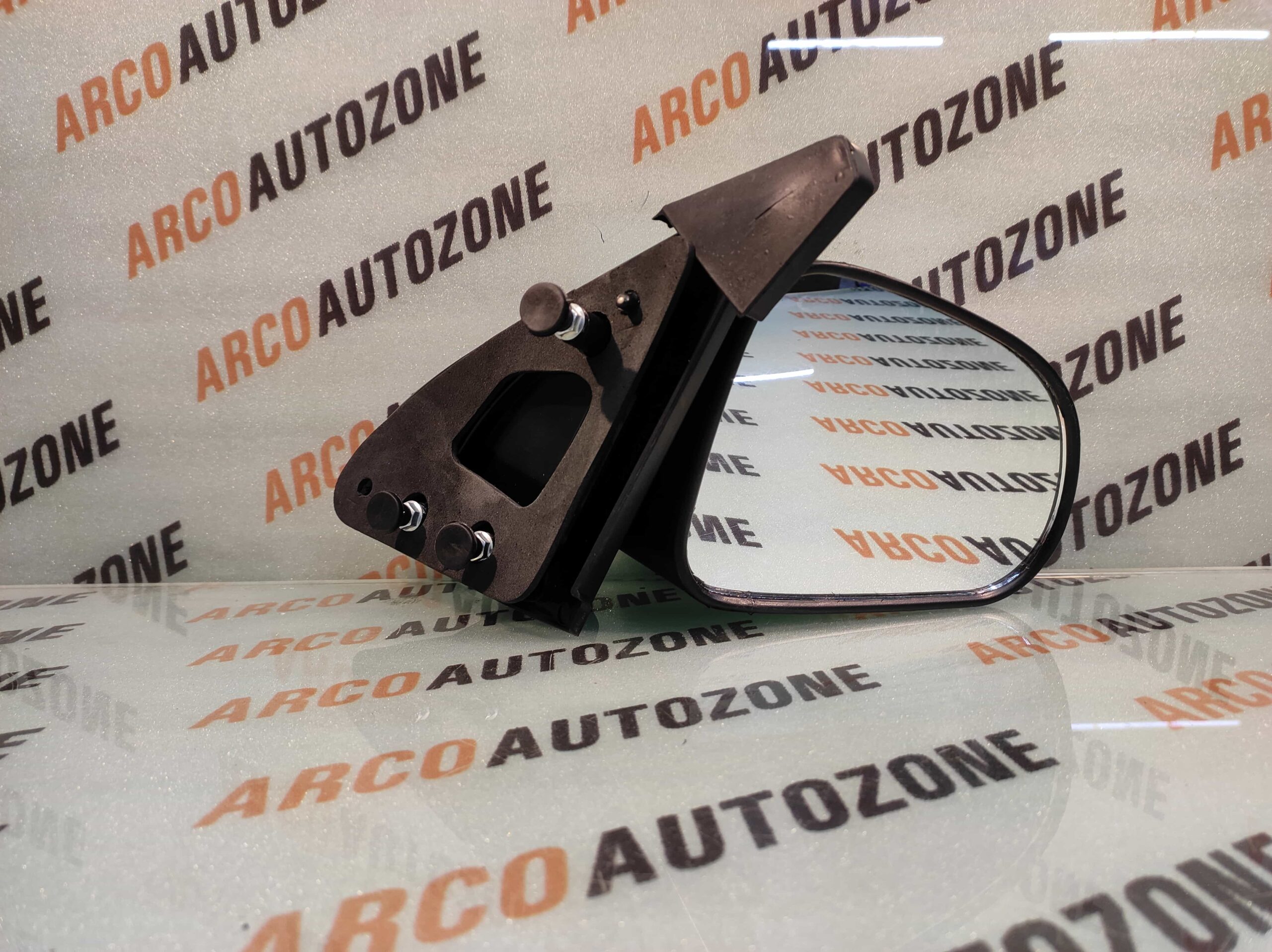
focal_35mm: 17
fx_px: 624
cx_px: 636
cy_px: 476
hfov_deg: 91.1
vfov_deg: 74.7
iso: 277
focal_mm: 4.74
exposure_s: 1/50
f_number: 1.79
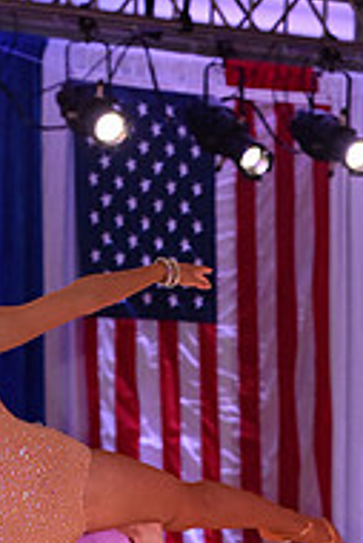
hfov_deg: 3.7
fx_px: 5631
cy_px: 772
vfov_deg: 5.5
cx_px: 139
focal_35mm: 373
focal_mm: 122
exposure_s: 1/320
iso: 2500
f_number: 5.6
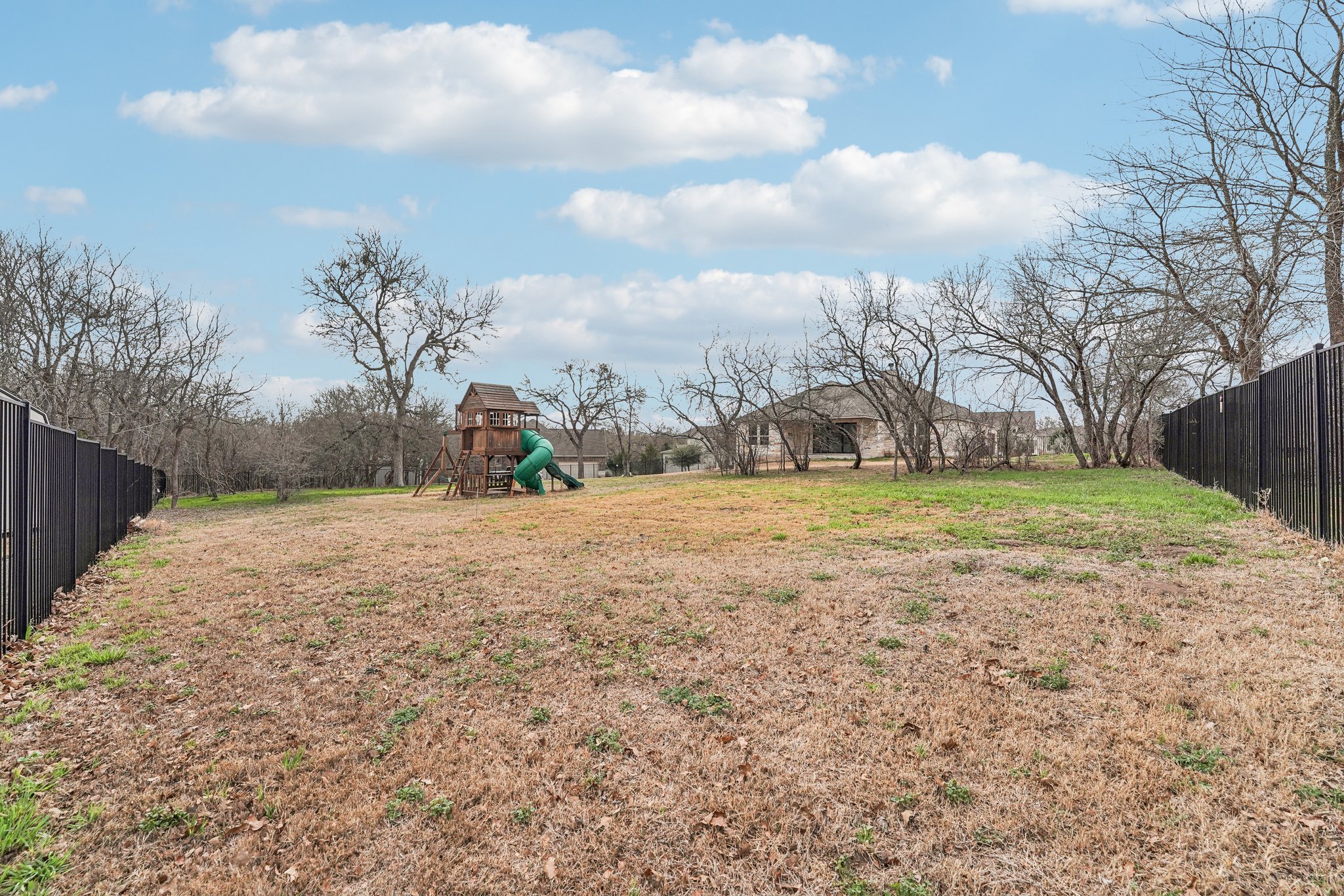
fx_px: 523
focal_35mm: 14
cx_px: 672
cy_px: 448
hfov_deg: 104.3
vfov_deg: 81.2
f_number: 8
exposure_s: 1/1600
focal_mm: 14
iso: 800
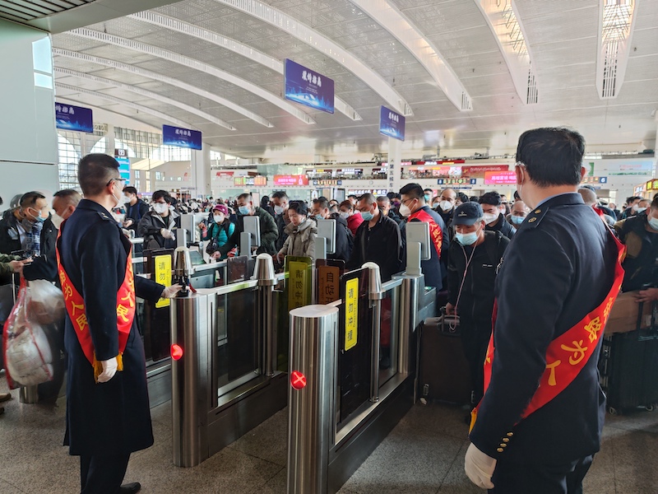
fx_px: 456
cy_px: 247
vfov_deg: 56.8
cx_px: 329
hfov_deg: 71.6
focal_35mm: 24
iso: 475
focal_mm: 6.92
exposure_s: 1/100
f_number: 1.9
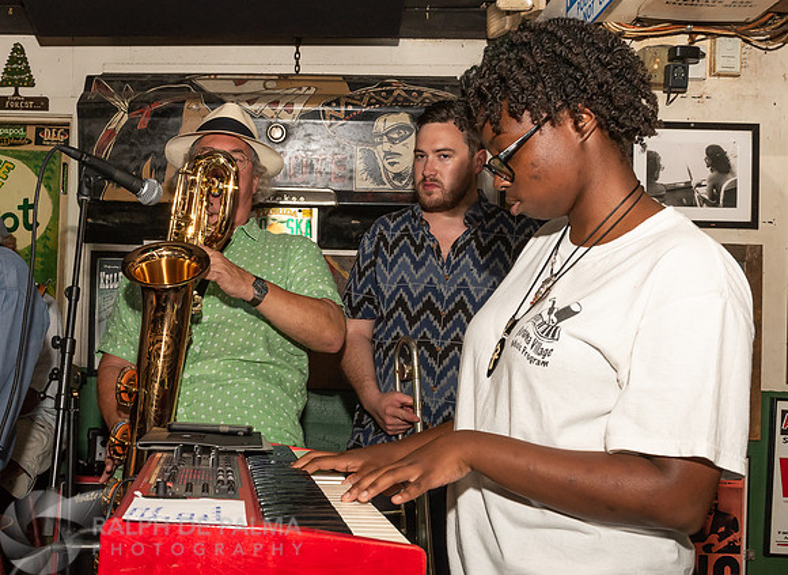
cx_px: 271
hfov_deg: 43.6
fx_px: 972
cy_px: 327
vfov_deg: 32.9
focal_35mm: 43
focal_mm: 26
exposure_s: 1/125
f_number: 9
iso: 800
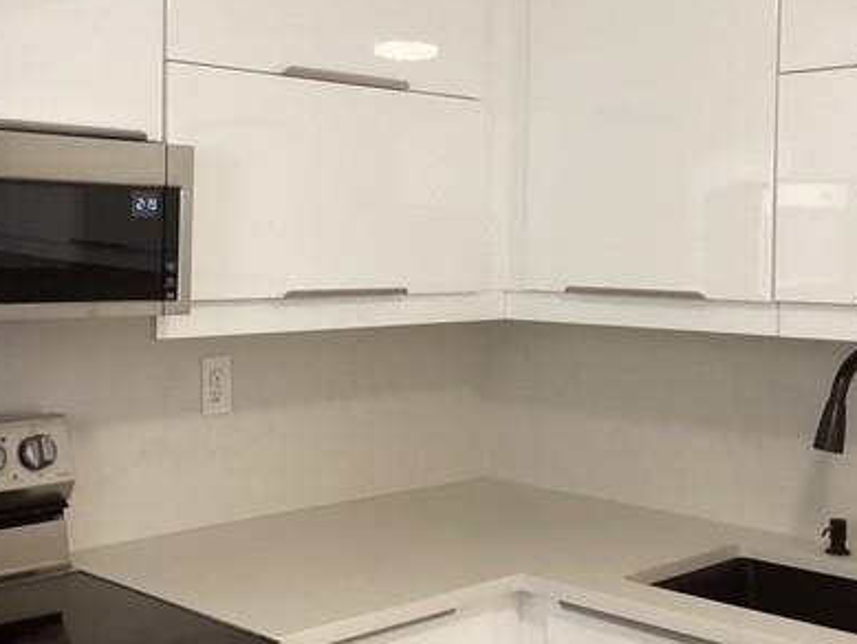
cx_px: 339
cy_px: 273
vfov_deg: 28.5
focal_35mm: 51
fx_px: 1263
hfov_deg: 37.3
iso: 200
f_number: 2.4
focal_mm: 3.3
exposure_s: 1/60
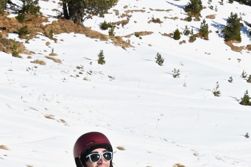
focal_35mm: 132
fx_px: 917
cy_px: 244
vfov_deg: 10.1
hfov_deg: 15.6
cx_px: 134
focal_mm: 27
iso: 400
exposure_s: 1/640
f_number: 10
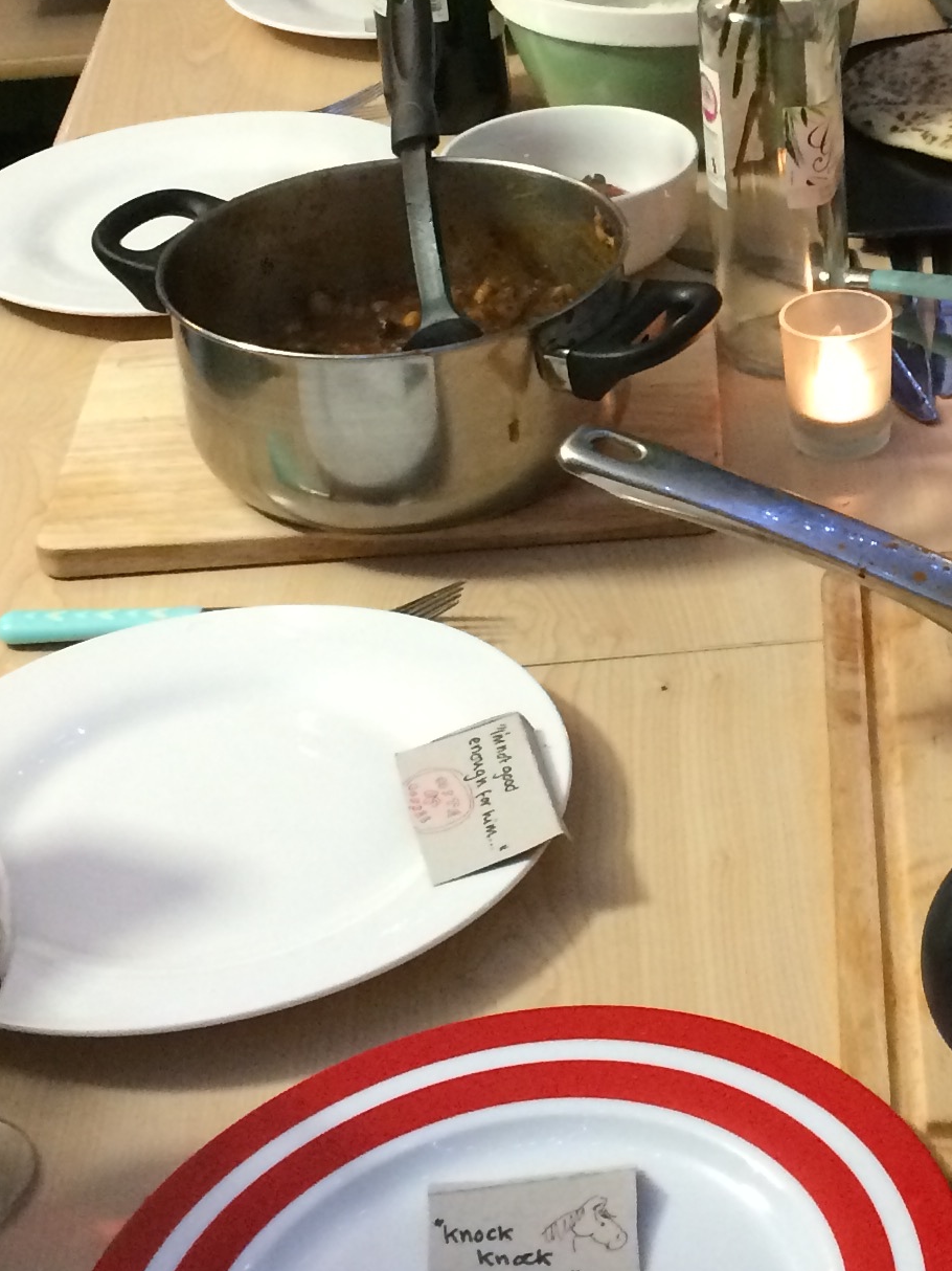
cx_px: 977
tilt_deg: -27.7
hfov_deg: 18.4
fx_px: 2861
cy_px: 337
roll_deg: +0.4
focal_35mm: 78
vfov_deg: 24.8
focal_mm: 4.15
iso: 250
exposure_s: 1/20
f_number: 2.2
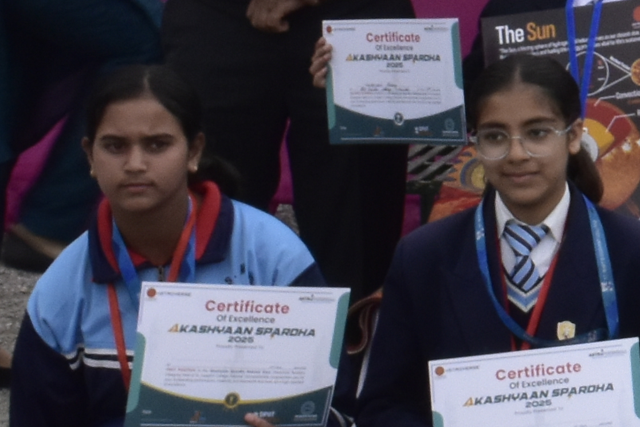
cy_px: -379
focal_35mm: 234
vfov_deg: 5.8
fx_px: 4155
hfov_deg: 8.2
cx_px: 1464
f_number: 25
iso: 800
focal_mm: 29
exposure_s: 1/125
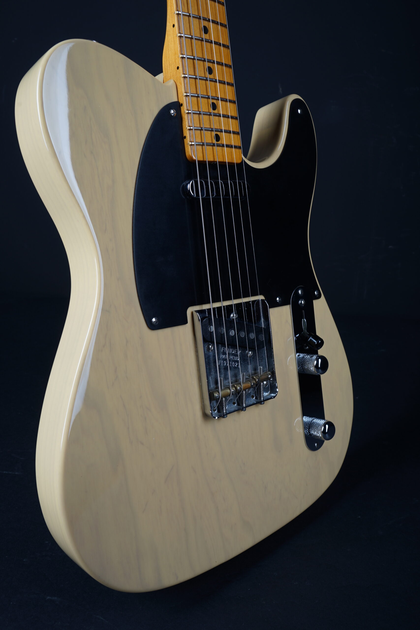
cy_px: 315
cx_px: 210
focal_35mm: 28
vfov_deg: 65.5
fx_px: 490
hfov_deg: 46.4
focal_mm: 28
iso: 100
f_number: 11
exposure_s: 1/125
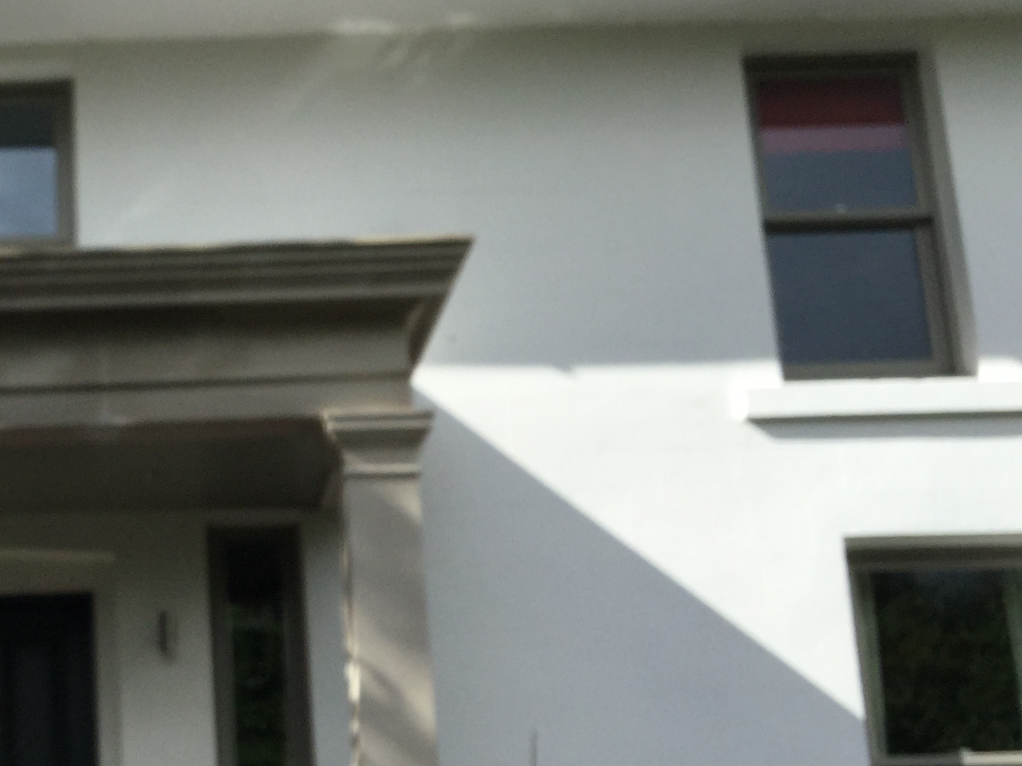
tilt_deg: +9.4
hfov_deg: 31.1
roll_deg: -0.1
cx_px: 95
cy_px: 550
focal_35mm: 59
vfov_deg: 24.6
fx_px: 1742
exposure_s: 1/916
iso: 25
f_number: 2.4
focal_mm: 3.3
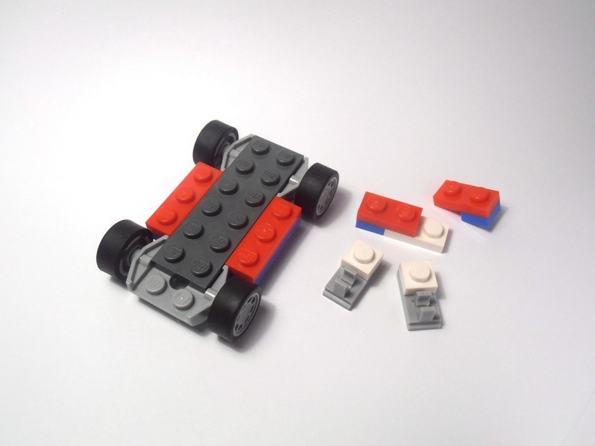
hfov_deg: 50.1
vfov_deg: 38.7
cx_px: 298
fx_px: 636
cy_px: 223
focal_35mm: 37
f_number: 3.9
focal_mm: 6.61
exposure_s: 1/80
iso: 80
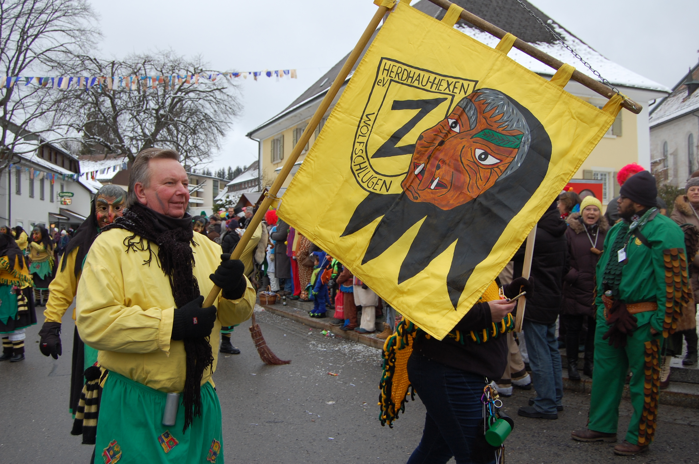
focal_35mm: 34
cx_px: 350
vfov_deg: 38.3
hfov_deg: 55.1
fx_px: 669
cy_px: 232
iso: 200
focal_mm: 23
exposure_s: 1/125
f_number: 5.6
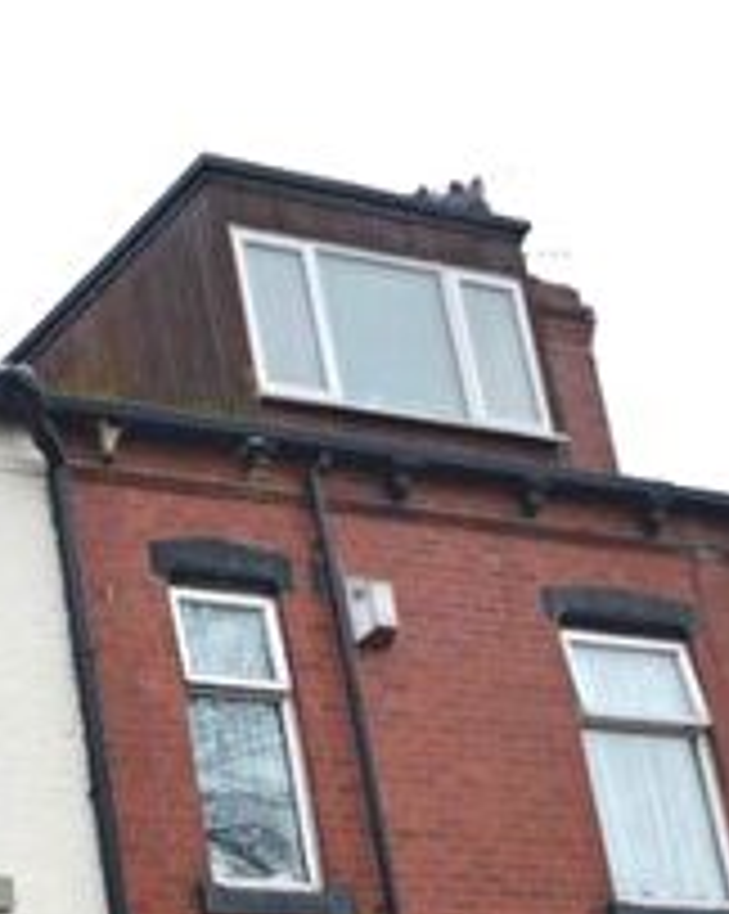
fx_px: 1837
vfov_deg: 26.3
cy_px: 943
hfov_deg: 18.7
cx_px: -482
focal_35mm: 68
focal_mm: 14
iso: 400
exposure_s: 1/80
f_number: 4.5
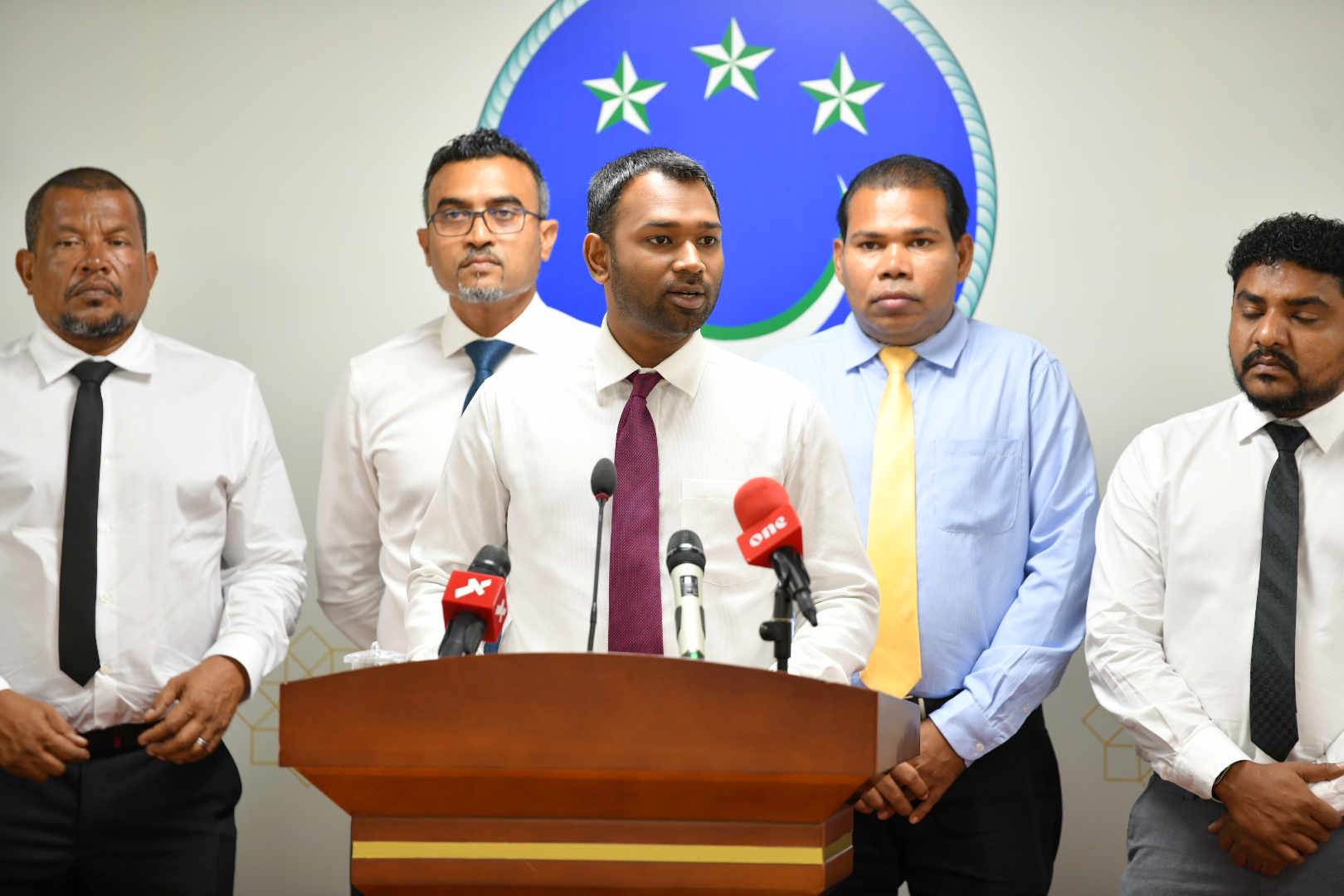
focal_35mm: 200
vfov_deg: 6.9
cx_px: 672
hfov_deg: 10.3
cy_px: 448
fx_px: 7466
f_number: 2.8
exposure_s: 1/100
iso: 640
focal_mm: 200
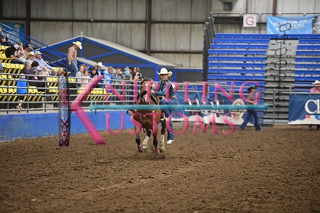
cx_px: 160
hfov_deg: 12.8
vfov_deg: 8.6
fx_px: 1422
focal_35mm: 160
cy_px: 106
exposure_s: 1/640
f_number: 2.8
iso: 6400
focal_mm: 160
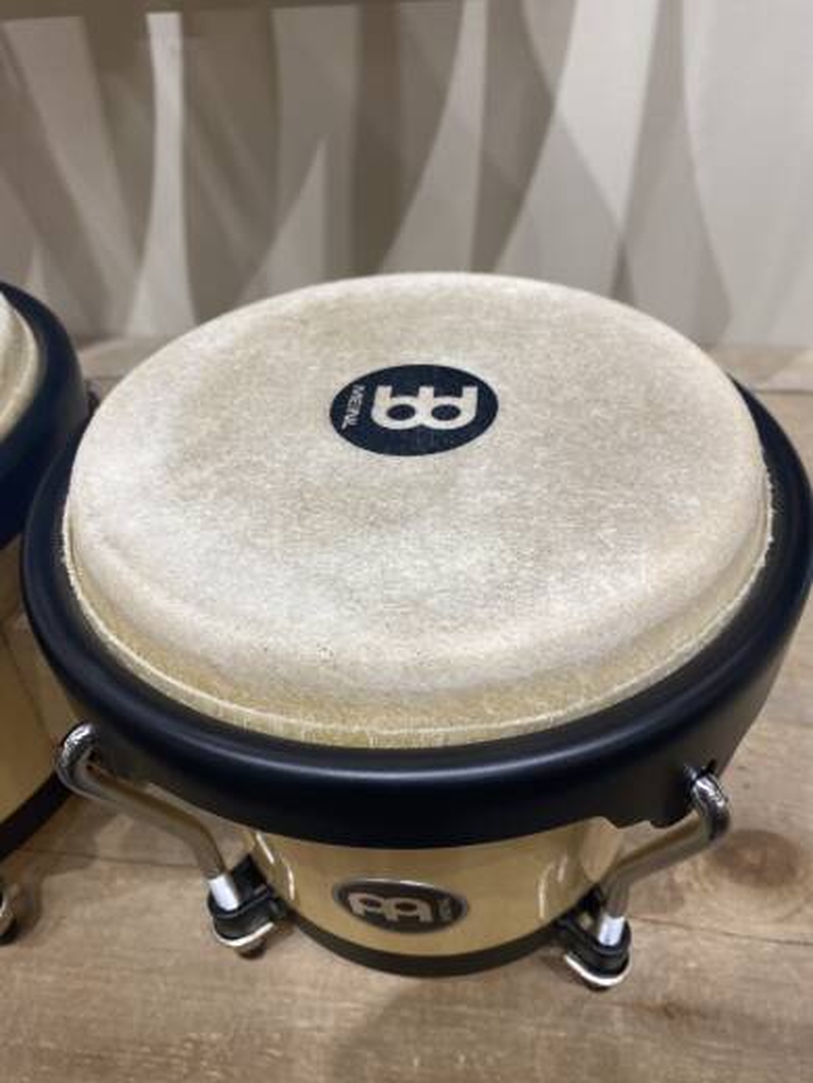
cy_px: 542
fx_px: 814
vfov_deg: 67.3
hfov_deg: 53.1
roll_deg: +5.1
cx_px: 406
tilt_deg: -40.1
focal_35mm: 26
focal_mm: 4.25
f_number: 1.8
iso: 125
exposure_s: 1/120
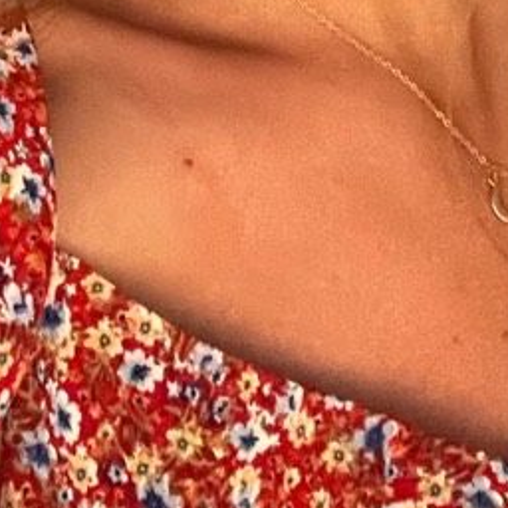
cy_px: -643
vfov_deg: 10.6
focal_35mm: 145
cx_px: -16
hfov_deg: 11.9
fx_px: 2407
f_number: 2.2
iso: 640
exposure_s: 1/30
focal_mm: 2.71
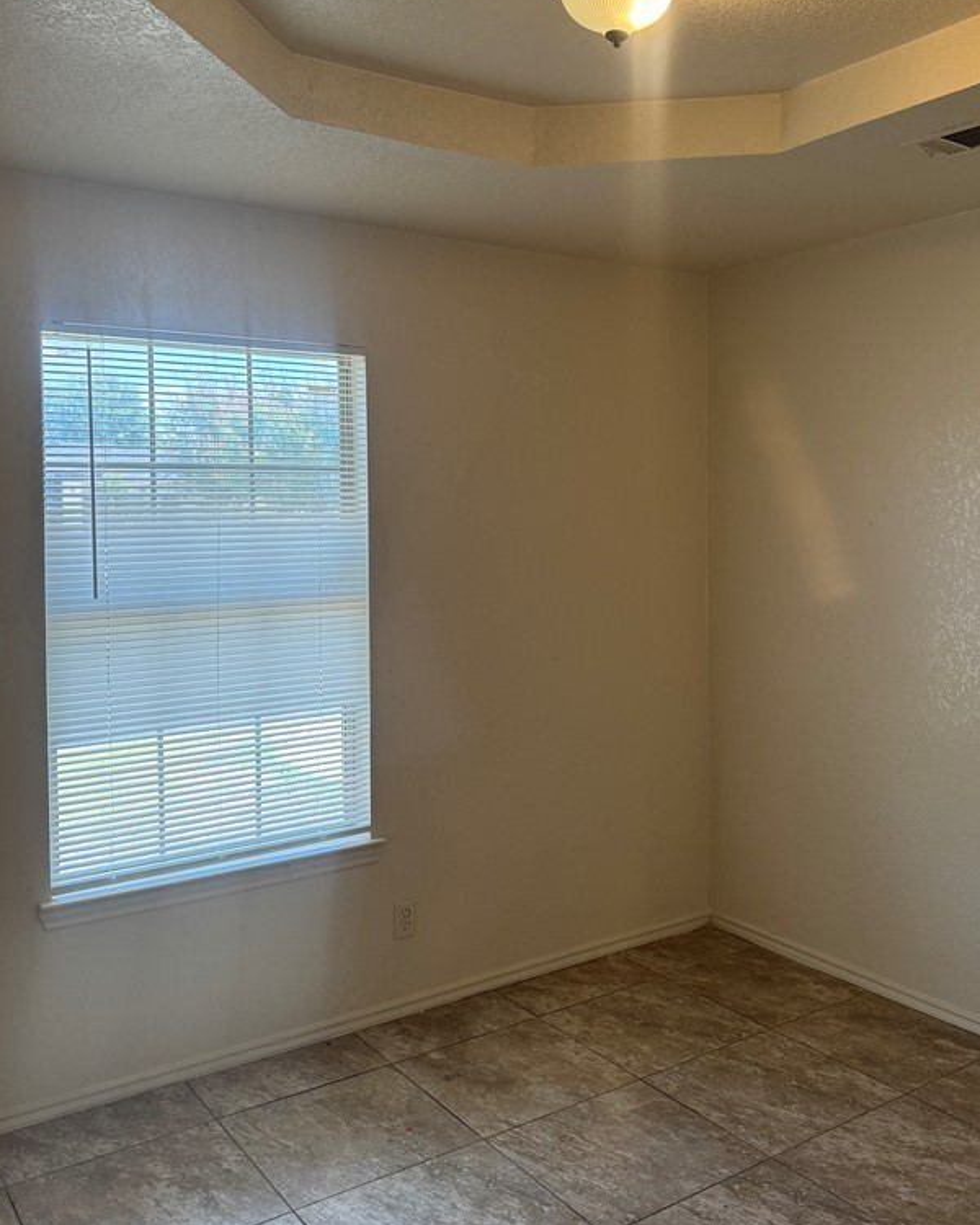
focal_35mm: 32
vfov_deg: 55.6
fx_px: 1160
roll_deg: +0.7
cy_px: 552
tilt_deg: -1.6
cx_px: 588
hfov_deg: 45.5
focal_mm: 6.76
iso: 125
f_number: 1.78
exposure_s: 1/60
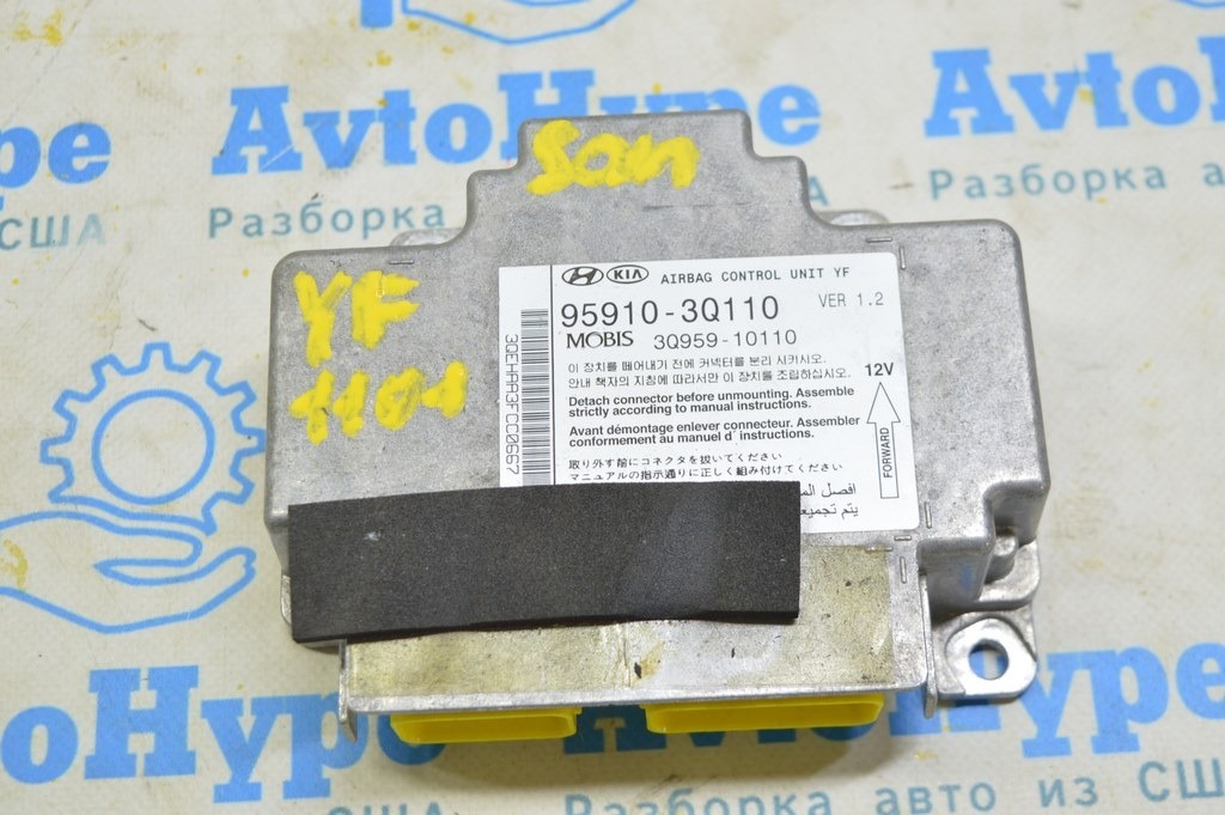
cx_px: 612
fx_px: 1938
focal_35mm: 57
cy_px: 408
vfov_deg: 23.7
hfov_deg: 35.1
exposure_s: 1/20
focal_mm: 38
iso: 400
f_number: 5.6
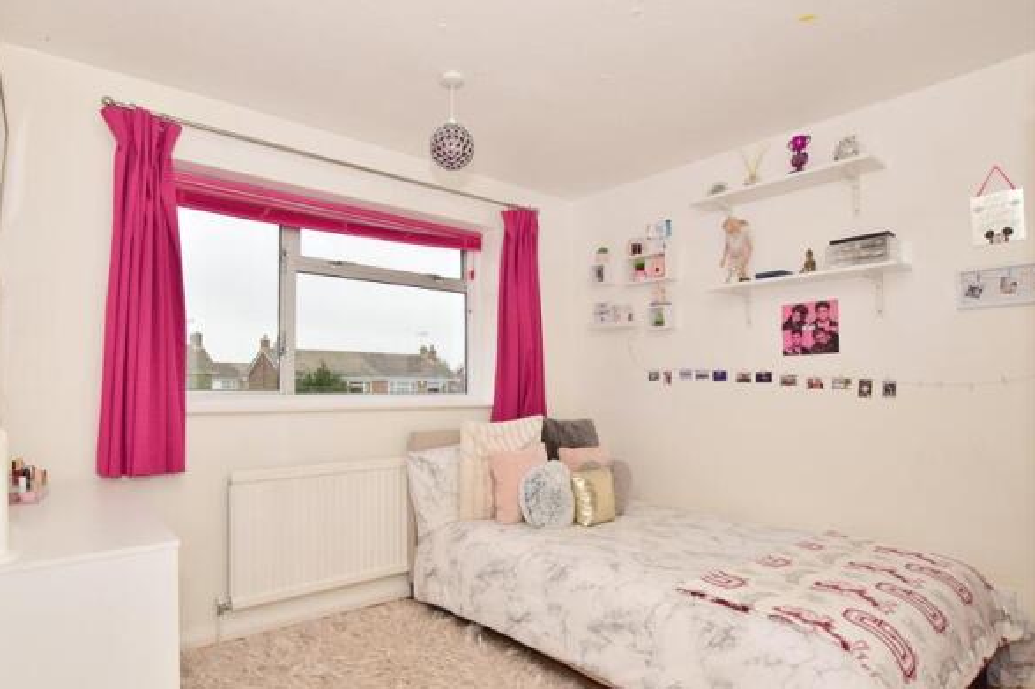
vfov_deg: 63.7
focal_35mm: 19
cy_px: 371
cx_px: 460
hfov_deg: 85.8
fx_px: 554
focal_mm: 11.5
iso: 400
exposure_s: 1/200
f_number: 10
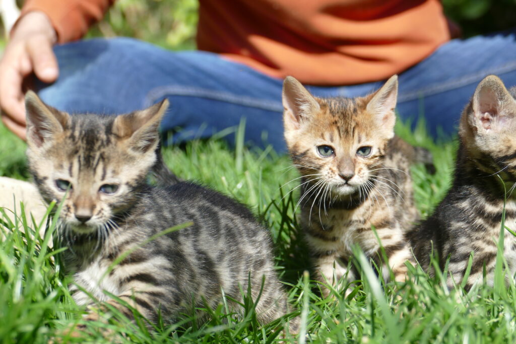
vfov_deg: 14.7
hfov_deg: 21.9
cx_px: 258
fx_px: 1333
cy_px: 172
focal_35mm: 93
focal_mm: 33.96
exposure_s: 1/640
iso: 125
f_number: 3.8
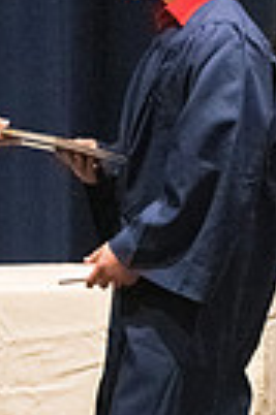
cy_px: 204
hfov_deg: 2.0
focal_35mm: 680
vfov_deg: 3.0
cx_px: -91
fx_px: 7840
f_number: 4.5
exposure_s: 1/250
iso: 8000
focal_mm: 135
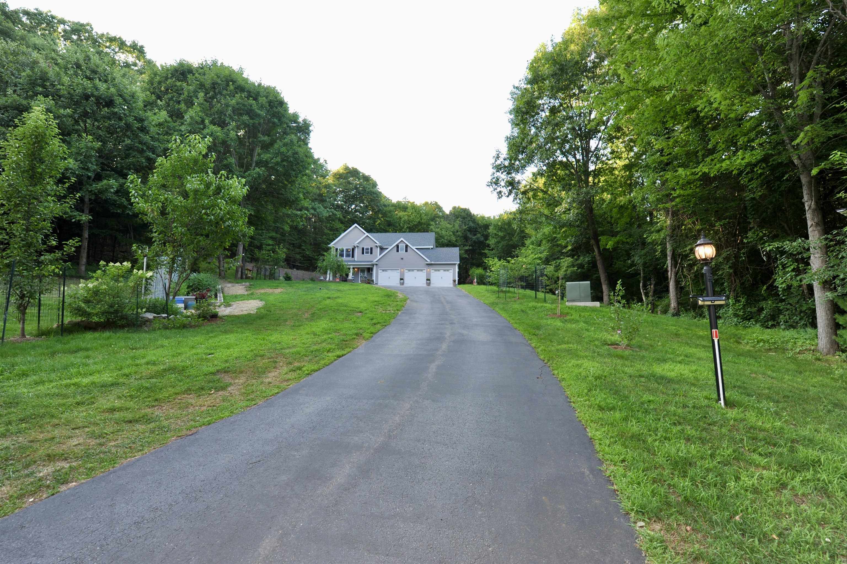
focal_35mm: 15
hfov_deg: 100.4
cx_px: 424
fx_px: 353
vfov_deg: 77.2
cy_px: 282
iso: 250
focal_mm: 15
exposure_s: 1/60
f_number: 8
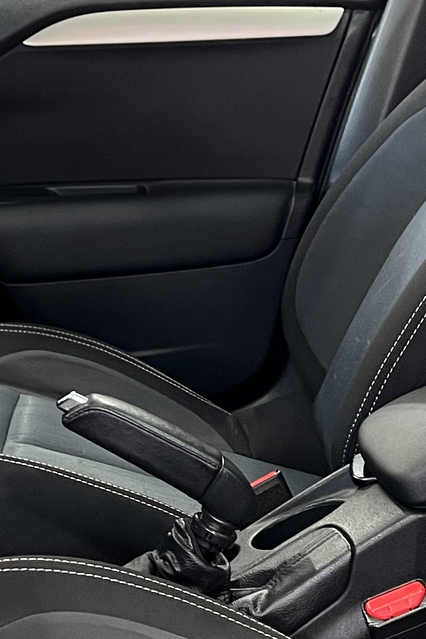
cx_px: 303
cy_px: 208
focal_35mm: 90
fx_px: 1596
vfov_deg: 22.5
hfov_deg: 15.2
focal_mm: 5.7
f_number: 1.5
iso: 160
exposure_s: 1/50
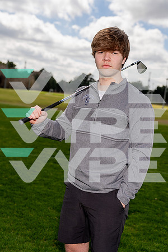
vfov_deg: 39.6
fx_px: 350
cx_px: 84
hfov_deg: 27.0
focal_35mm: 50
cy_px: 126
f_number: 4
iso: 100
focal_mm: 50
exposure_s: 1/1000
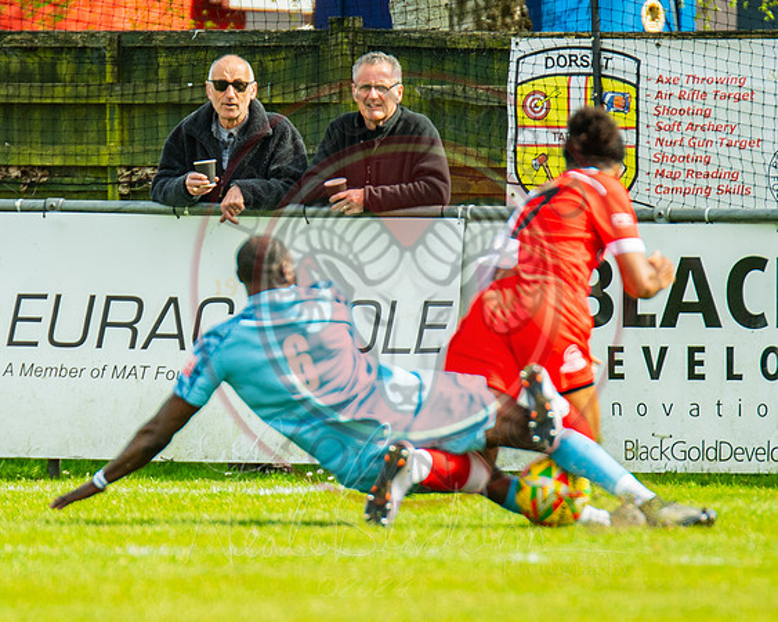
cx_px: 215
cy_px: 308
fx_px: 23135
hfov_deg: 1.9
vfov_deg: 1.5
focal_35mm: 1005
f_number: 4
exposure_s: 1/1600
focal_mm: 420
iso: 400
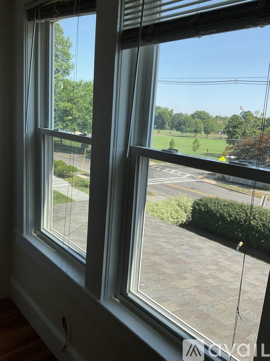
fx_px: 302
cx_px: 135
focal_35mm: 29
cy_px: 180
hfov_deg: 48.2
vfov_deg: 61.7
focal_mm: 3
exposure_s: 1/545
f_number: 1.8
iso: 16
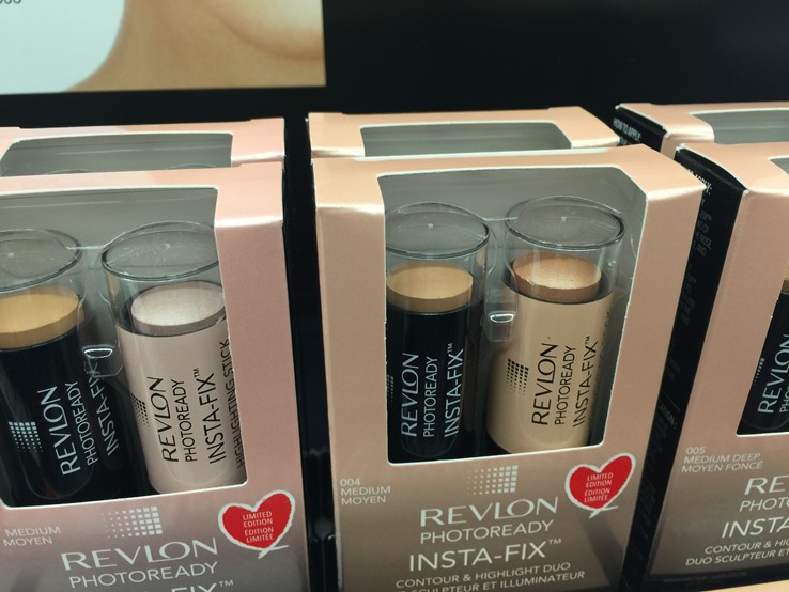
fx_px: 661
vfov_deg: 48.3
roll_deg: -1.5
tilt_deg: -29.5
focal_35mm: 29
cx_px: 394
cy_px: 296
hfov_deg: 61.6
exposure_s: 1/15
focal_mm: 4.15
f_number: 2.2
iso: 40
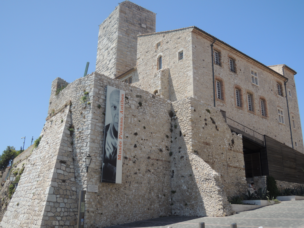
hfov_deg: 52.6
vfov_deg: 40.7
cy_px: 114
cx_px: 152
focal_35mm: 35
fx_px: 307
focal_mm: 6.3
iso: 100
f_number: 3.2
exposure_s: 1/1000
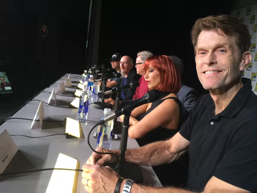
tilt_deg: -8.1
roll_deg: -5.8
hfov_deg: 61.7
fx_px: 215
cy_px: 96
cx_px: 128
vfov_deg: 48.2
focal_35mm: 29
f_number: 2.2
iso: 32
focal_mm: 4.15
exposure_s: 1/15
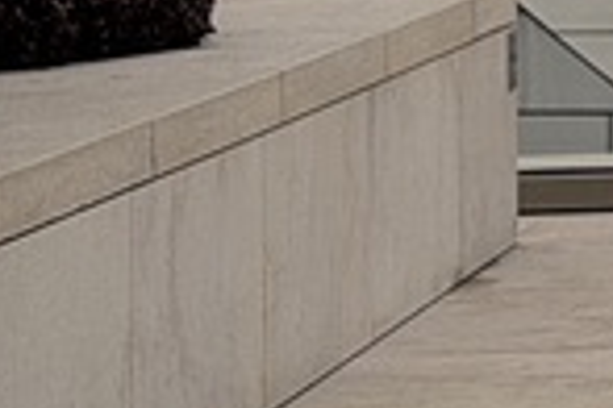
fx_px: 5908
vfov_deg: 3.9
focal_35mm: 347
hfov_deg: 5.5
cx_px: 2077
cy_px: -529
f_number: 1.78
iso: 64
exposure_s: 1/769
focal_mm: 6.76
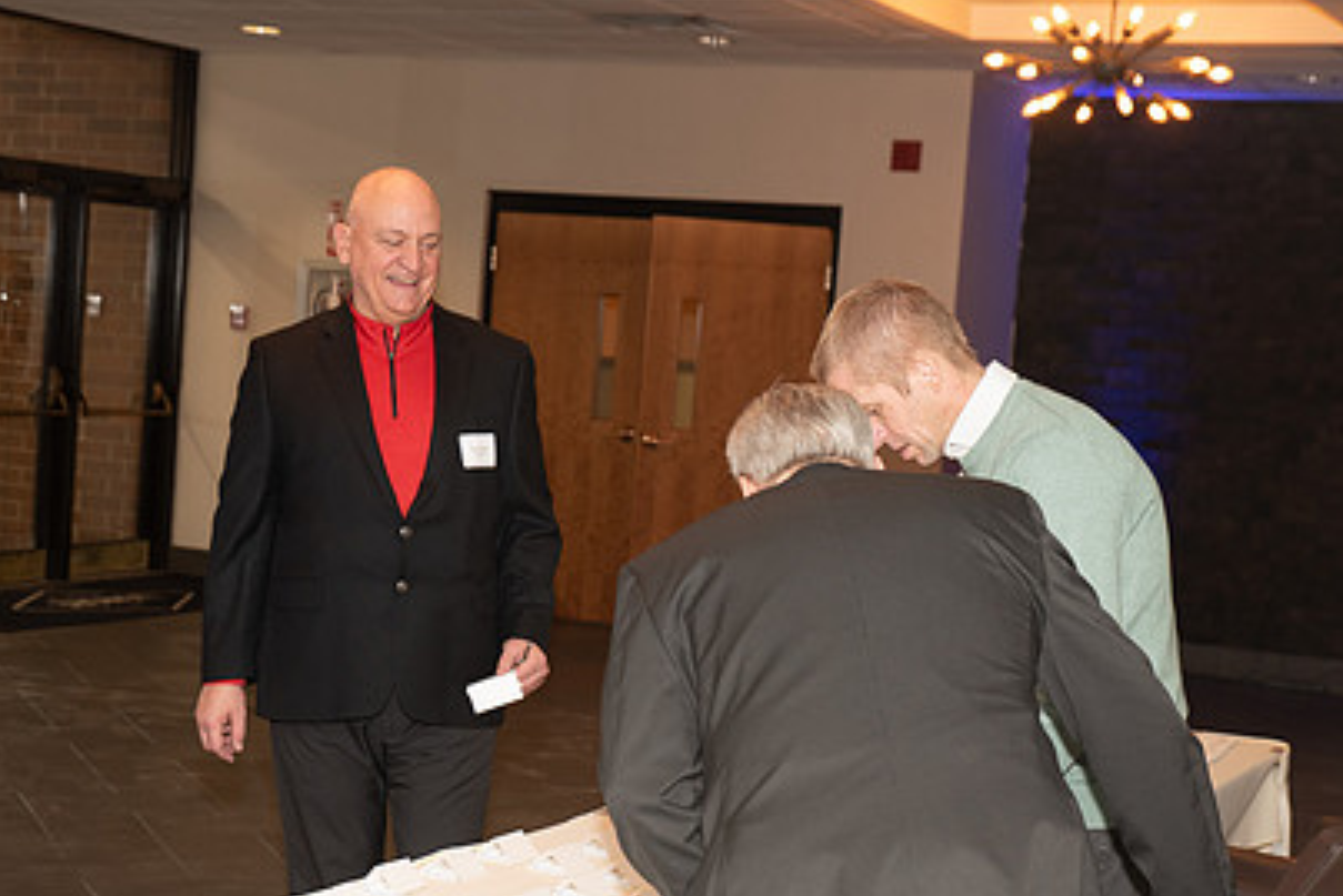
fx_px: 2687
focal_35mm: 72
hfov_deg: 28.0
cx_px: 503
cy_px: 501
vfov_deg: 18.9
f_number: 4
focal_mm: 50
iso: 500
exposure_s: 1/60
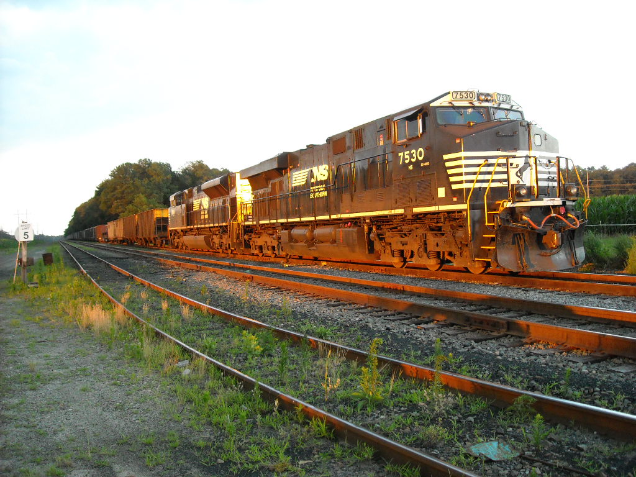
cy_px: 238
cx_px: 318
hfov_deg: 52.6
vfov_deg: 40.7
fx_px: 643
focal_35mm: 35
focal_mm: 5.7
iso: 366
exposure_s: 1/60
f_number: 2.8
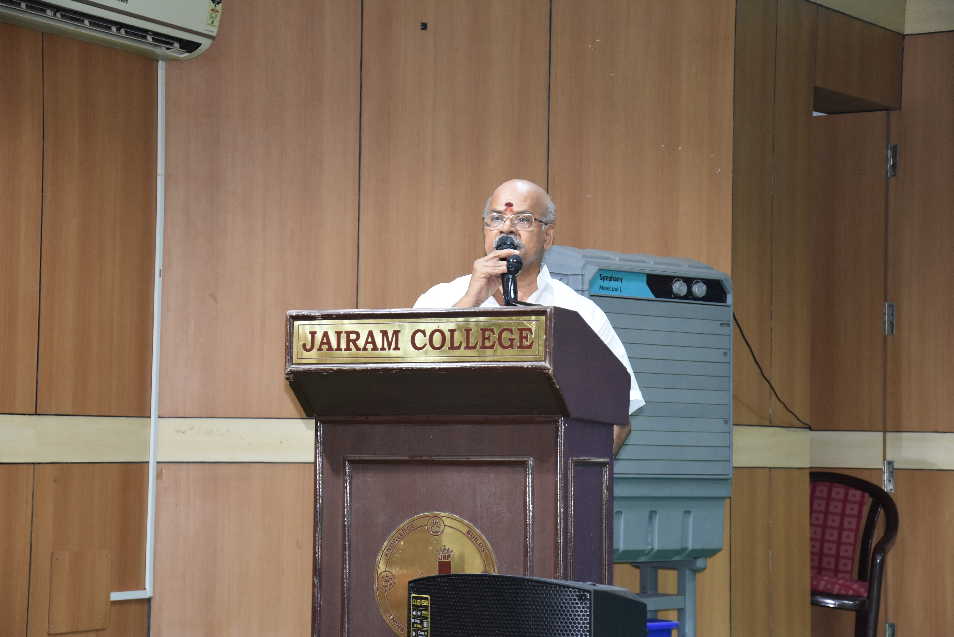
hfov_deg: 20.6
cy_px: 318
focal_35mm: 99
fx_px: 2624
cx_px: 477
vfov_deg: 13.8
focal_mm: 66
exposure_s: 1/60
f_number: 5.3
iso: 1400
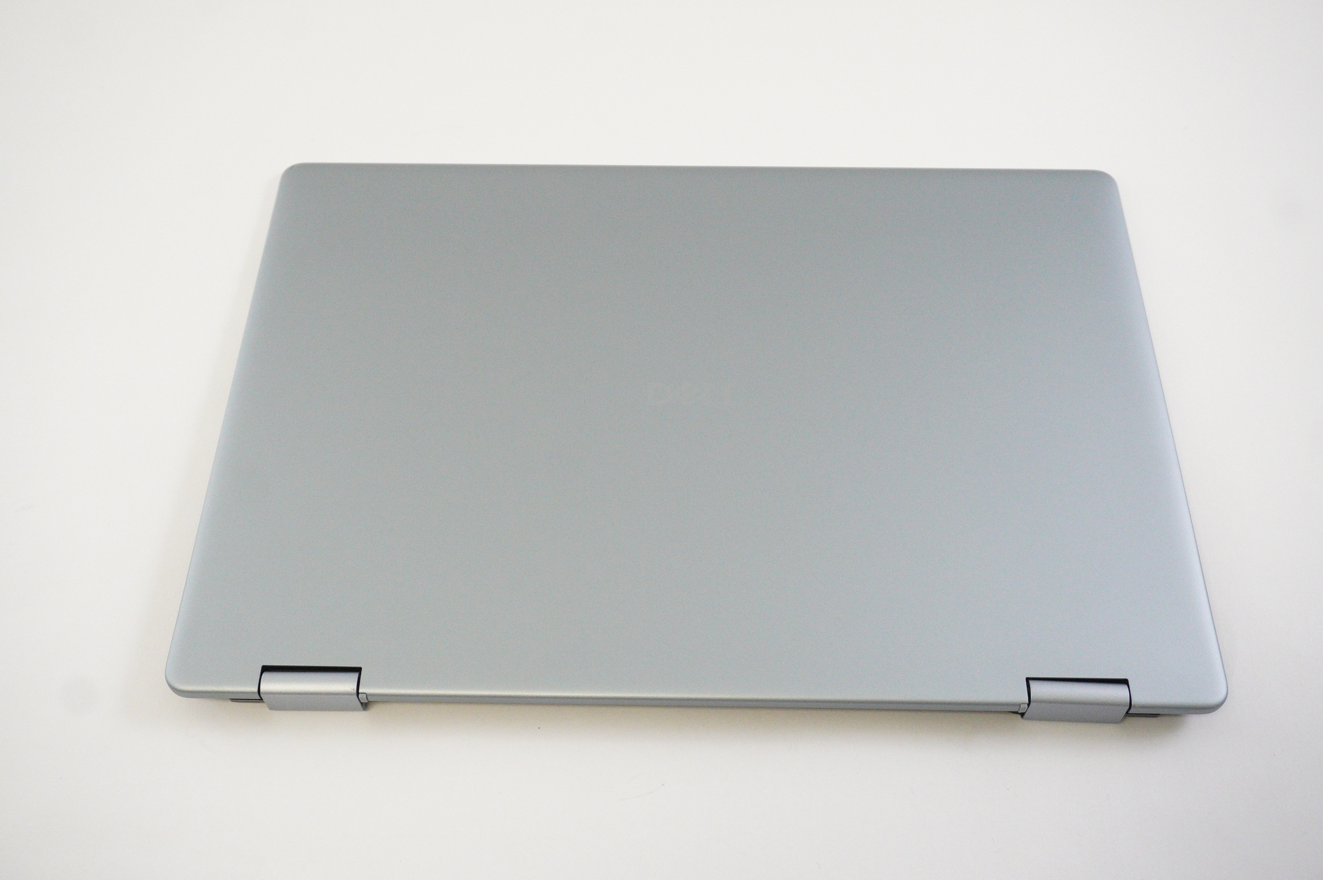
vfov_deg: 35.4
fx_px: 1377
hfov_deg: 51.3
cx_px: 662
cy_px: 440
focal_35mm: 38
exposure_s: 1/200
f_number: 5.6
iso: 4000
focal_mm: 25
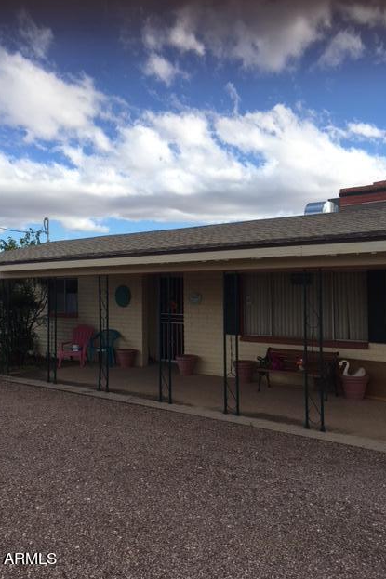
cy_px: 287
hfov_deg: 42.3
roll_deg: +1.1
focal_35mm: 31
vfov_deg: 60.3
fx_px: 499
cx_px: 183
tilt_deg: +0.4
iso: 25
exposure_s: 1/1131
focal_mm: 4.15
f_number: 2.2
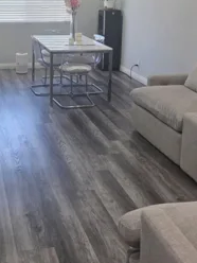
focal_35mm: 52
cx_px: 47
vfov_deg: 35.3
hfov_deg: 27.6
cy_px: 41
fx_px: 395
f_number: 1.7
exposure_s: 1/120
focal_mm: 6.3
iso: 100
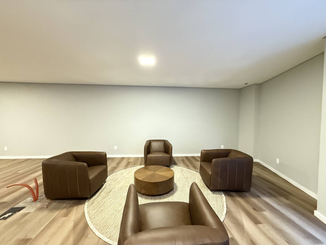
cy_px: 122
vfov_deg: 85.7
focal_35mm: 14
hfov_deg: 102.1
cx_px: 163
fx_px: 132
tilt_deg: -1.5
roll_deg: -1.0
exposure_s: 1/60
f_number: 2.2
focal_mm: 2.22
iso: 1250
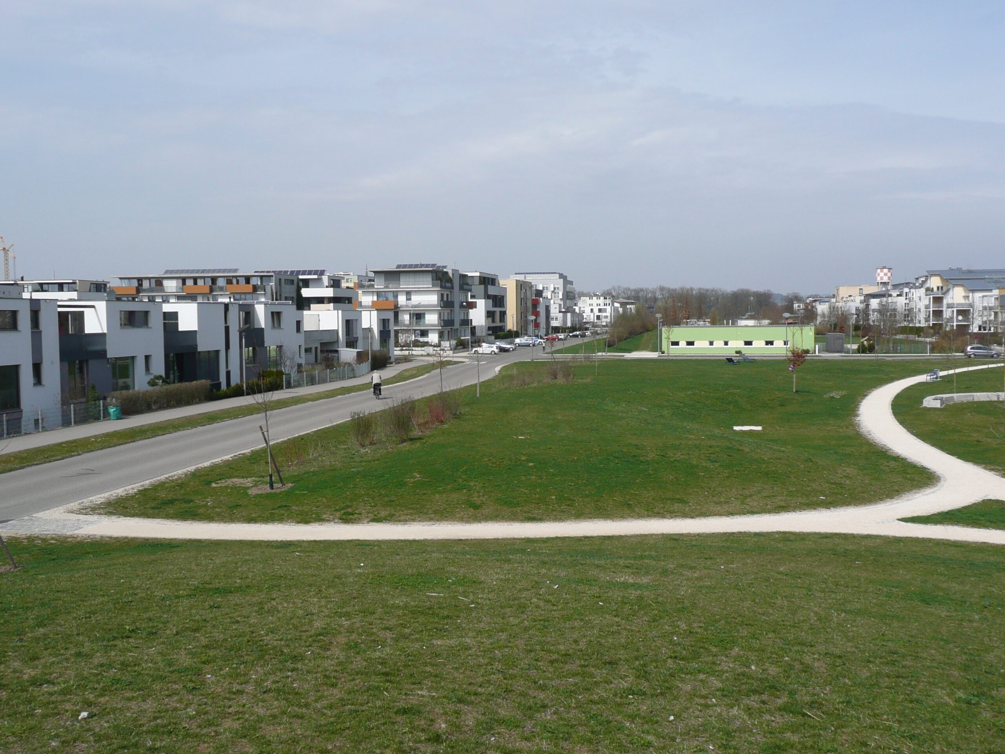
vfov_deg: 41.8
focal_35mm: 34
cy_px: 377
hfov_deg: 54.0
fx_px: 987
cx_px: 502
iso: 100
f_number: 3.6
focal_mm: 5.5
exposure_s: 1/1000
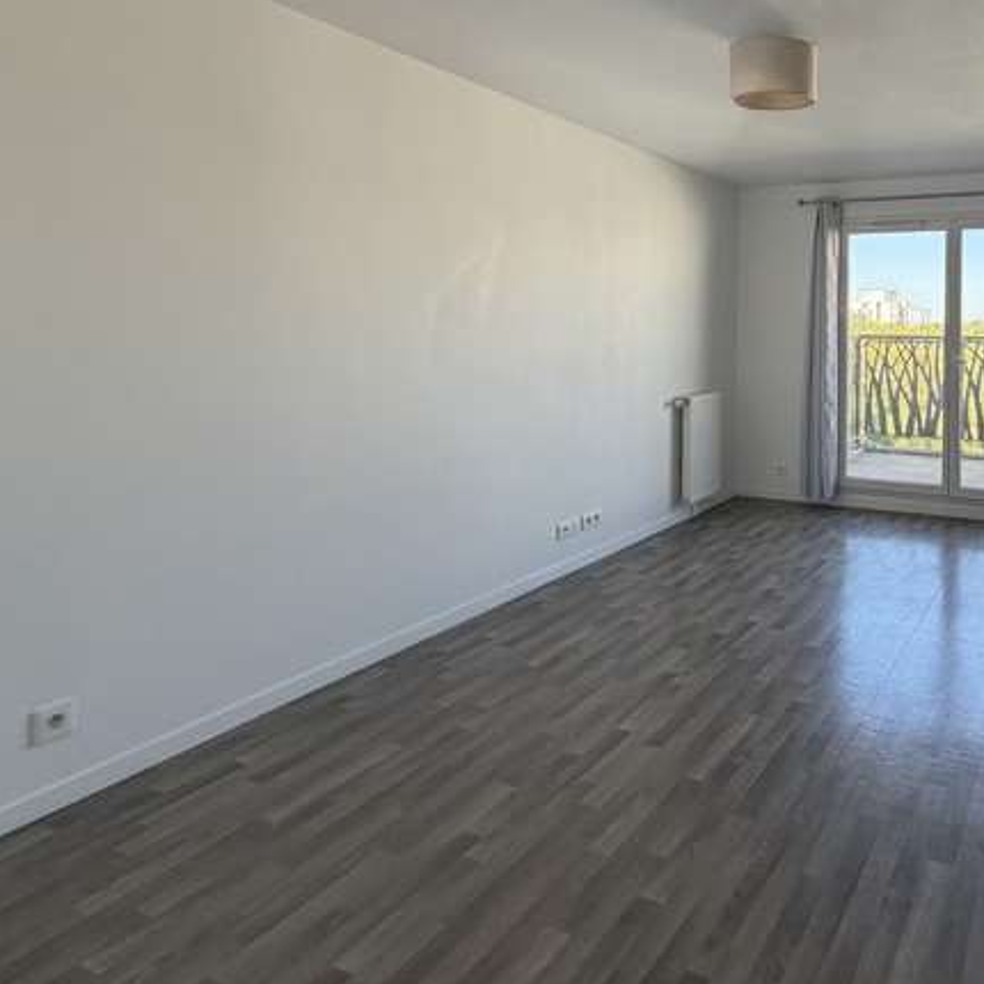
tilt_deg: -0.9
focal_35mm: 23
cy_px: 339
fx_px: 740
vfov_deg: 65.7
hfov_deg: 60.4
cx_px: 822
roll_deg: -0.4
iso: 80
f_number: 2.2
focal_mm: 2.22
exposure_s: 1/121
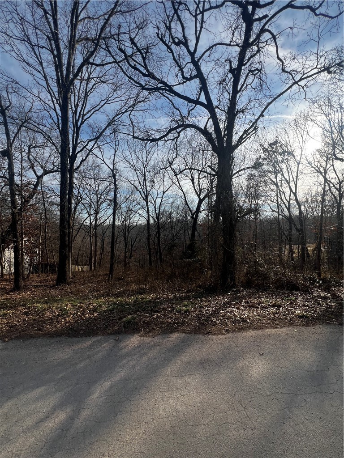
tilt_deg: +3.0
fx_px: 172
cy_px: 229
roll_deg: -1.5
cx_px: 172
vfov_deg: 106.2
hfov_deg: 89.9
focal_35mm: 13
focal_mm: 1.57
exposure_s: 1/1155
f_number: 1.8
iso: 32
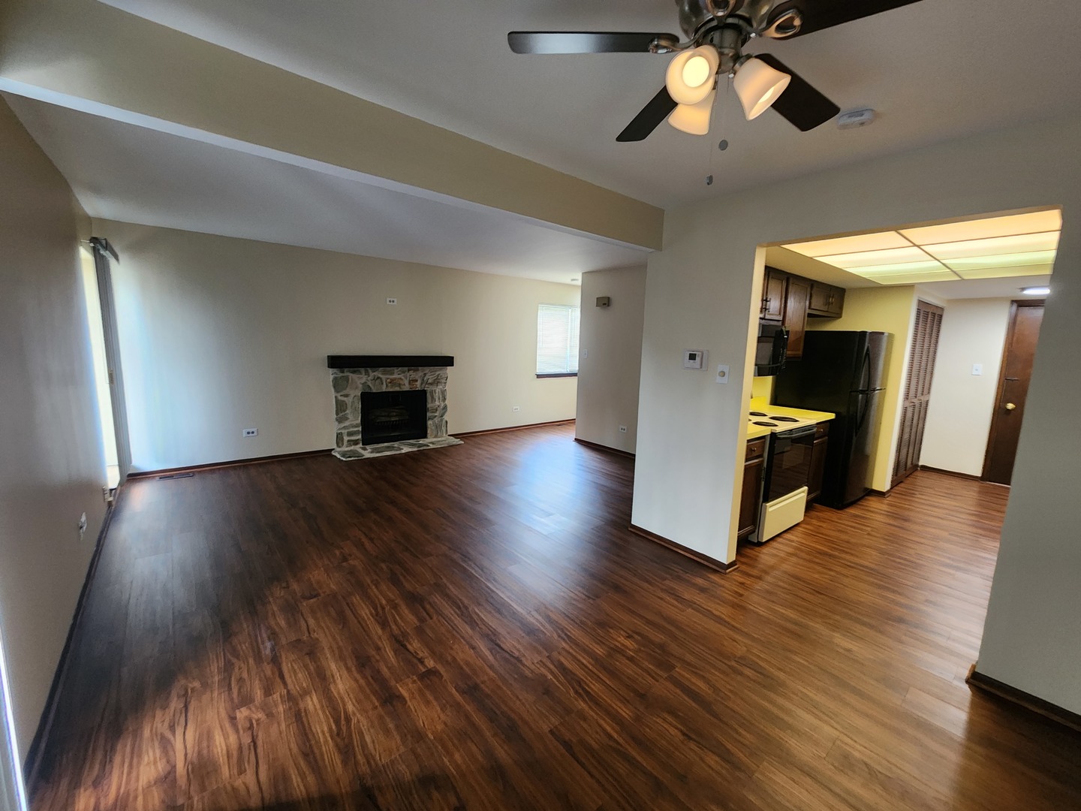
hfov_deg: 106.2
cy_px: 406
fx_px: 406
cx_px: 540
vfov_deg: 89.9
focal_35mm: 13
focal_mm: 2.2
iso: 400
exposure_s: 1/30
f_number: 2.2
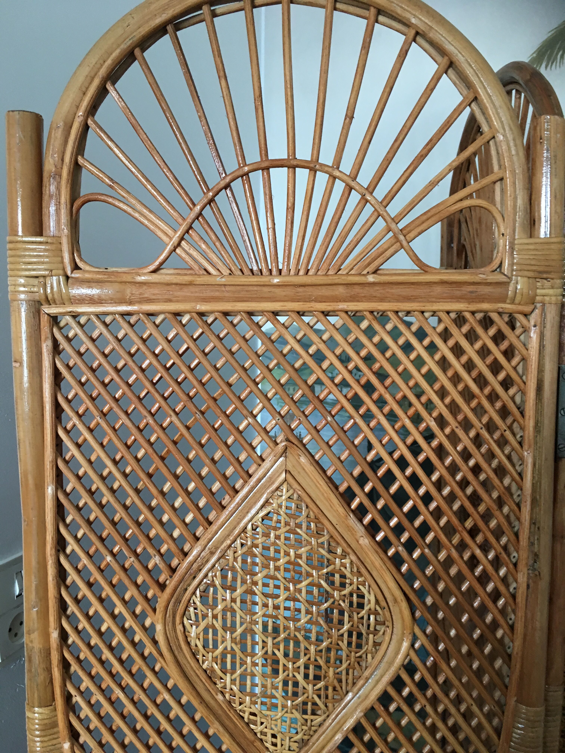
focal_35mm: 29
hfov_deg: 48.2
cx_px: 282
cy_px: 376
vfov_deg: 61.7
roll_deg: -0.4
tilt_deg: -5.5
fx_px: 631
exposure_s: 1/33
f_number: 2.2
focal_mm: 4.15
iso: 125
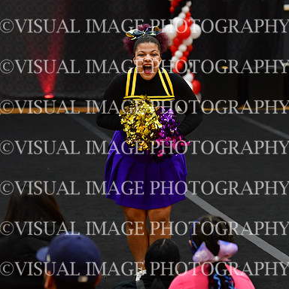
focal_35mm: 231
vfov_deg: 7.6
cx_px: 145
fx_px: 2182
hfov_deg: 7.6
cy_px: 127
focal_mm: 120
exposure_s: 1/500
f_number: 4
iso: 4000
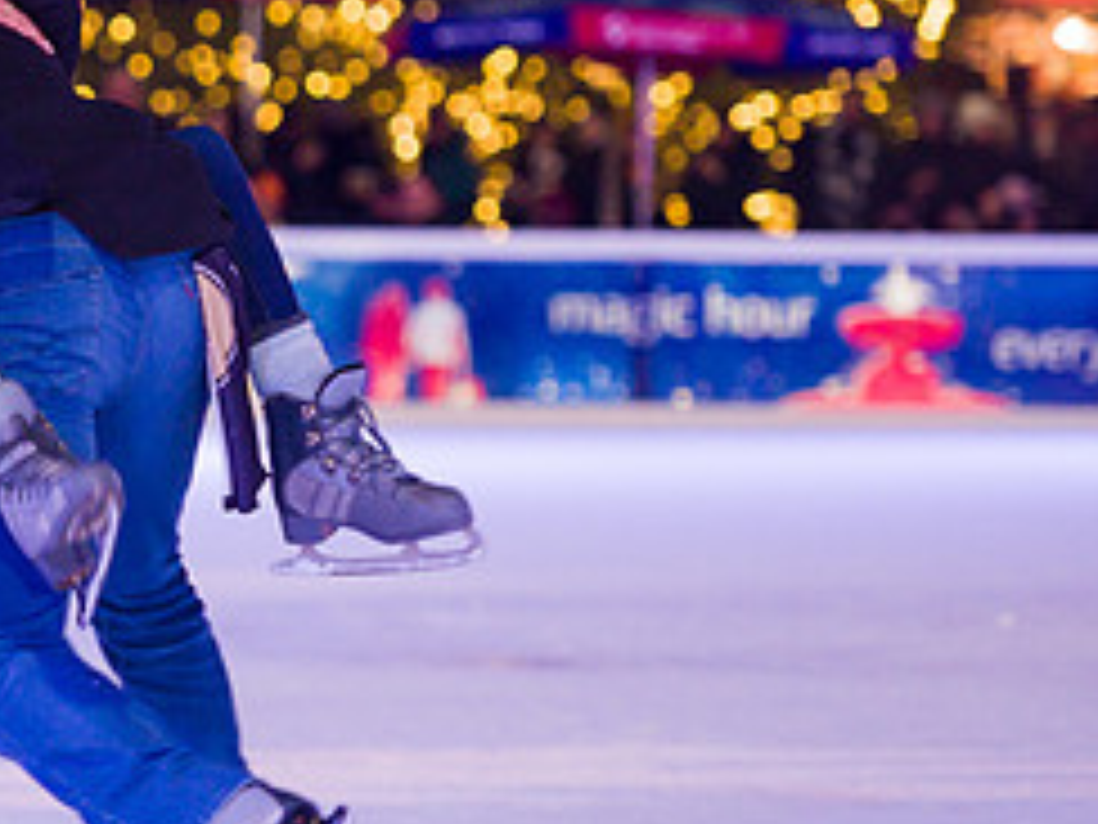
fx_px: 9770
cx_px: -184
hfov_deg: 6.4
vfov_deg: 4.8
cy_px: 306
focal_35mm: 308
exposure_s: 1/200
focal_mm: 135
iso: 2000
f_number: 3.2
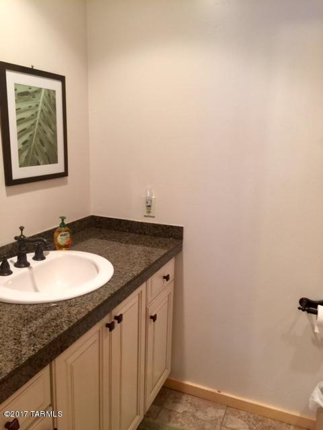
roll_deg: -0.2
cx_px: 162
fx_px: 361
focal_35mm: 29
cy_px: 215
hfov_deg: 48.2
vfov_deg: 61.7
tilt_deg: -10.4
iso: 50
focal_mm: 4.15
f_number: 2.2
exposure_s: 1/15
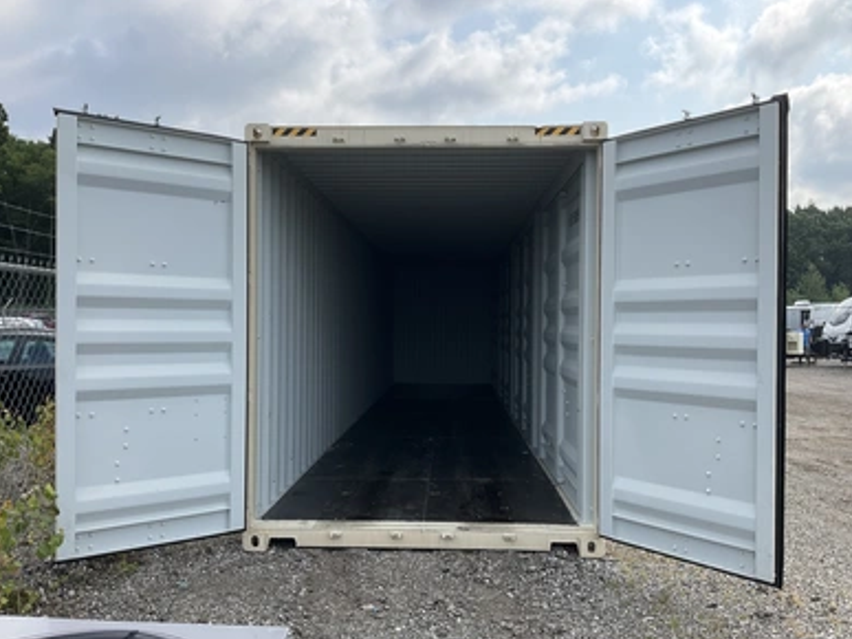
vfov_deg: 46.8
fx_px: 738
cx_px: 420
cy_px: 328
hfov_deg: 60.0
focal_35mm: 30
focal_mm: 3
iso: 25
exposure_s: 1/1121
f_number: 1.8
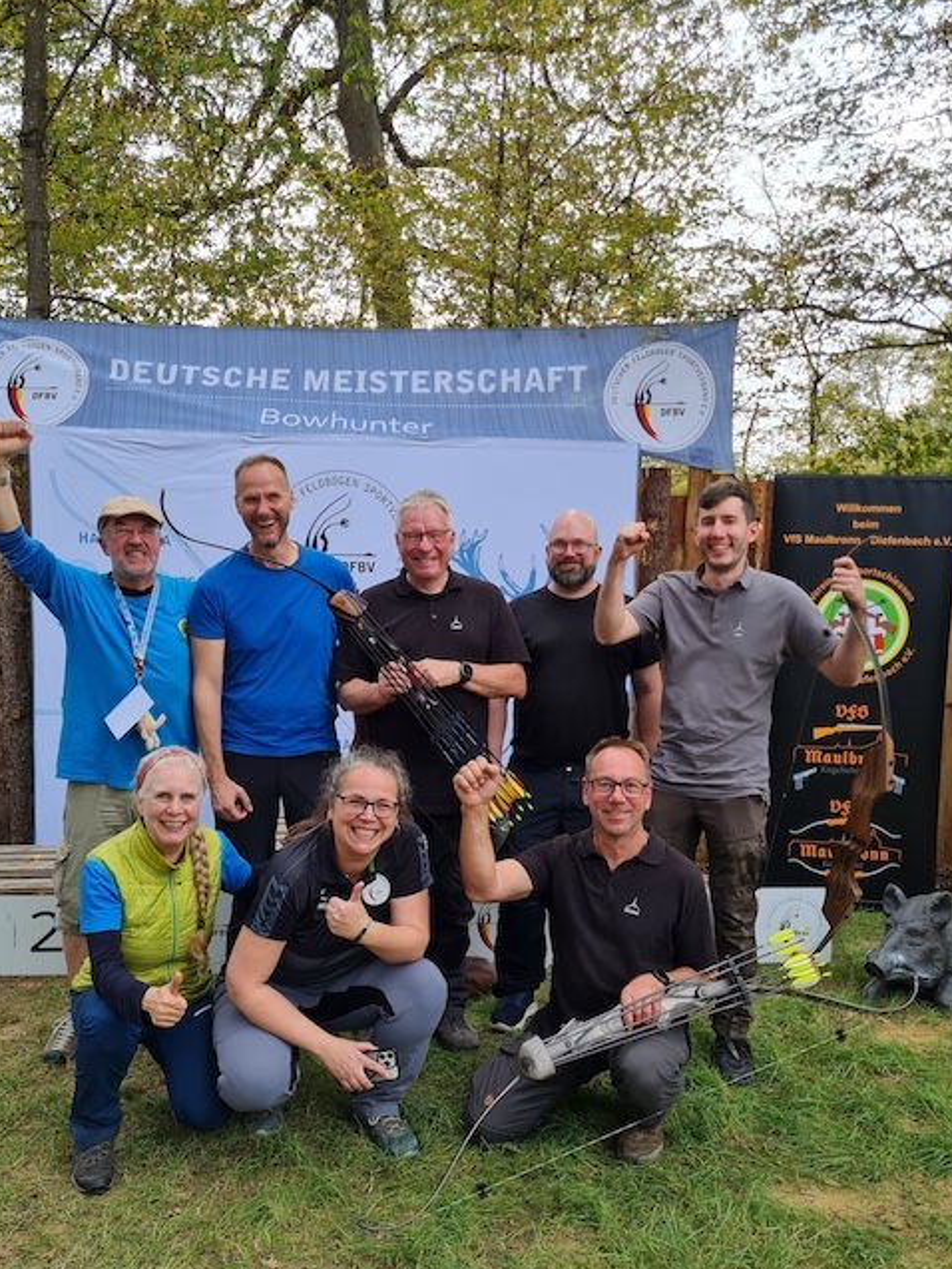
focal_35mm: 29
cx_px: 449
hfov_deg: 48.2
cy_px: 702
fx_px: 1063
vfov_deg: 61.5
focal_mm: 5.4
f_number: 1.8
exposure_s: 1/242
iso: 50
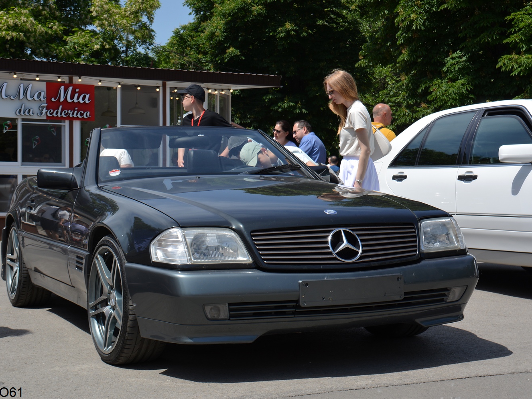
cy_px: 200
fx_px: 953
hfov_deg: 31.2
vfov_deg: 23.6
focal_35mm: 62
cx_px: 252
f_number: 9
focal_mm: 38
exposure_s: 1/320
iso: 100
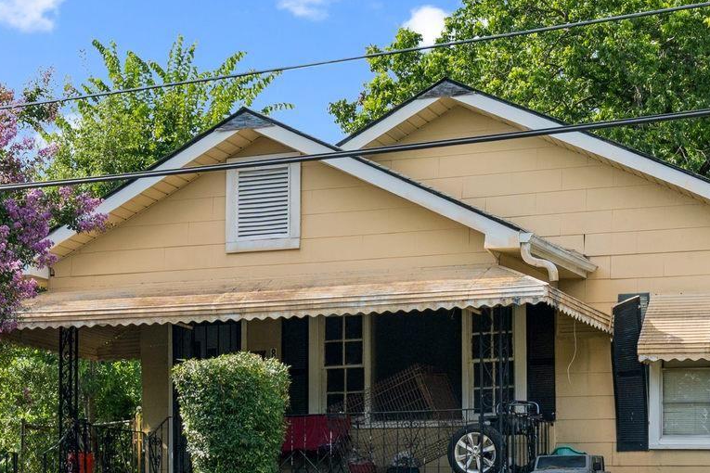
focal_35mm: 83
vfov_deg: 16.4
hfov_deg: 24.5
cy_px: 364
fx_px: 1637
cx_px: 358
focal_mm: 31
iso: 400
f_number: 11
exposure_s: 1/200
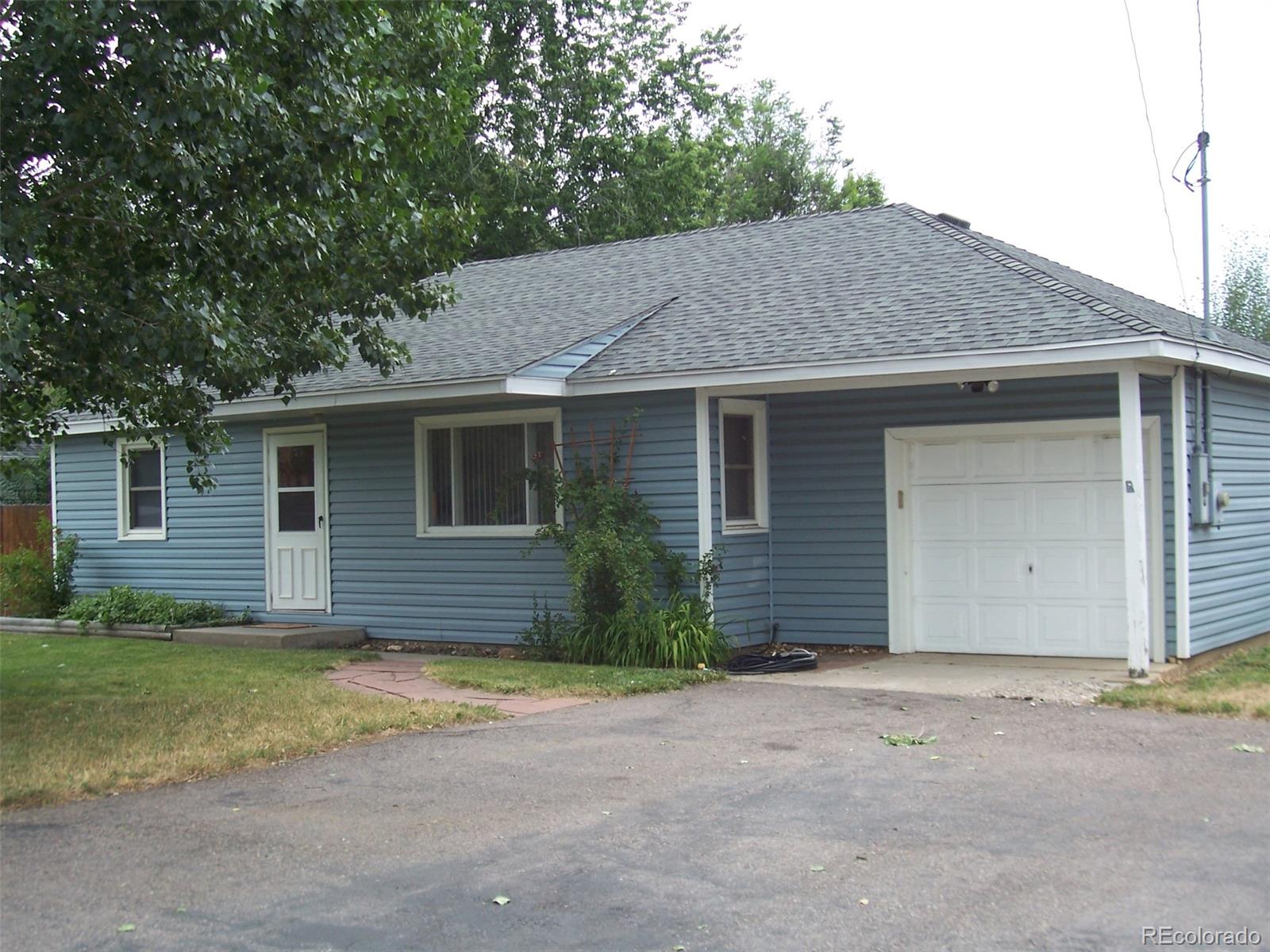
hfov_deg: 44.8
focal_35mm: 42
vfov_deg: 34.3
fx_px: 1541
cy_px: 476
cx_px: 635
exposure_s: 1/350
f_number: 3
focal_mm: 7
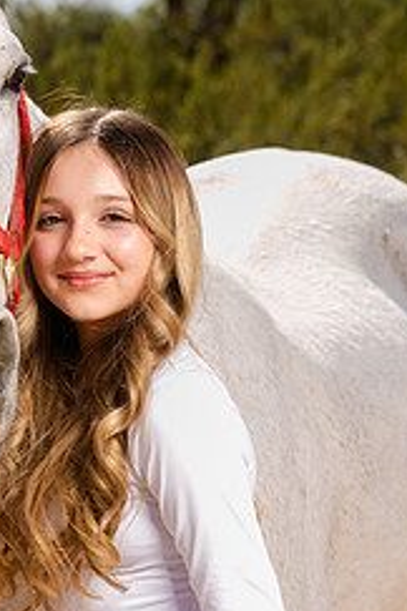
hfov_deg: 8.3
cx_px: 95
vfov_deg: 12.4
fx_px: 2798
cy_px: 400
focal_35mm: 165
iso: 50
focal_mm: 89
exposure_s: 1/250
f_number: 6.3
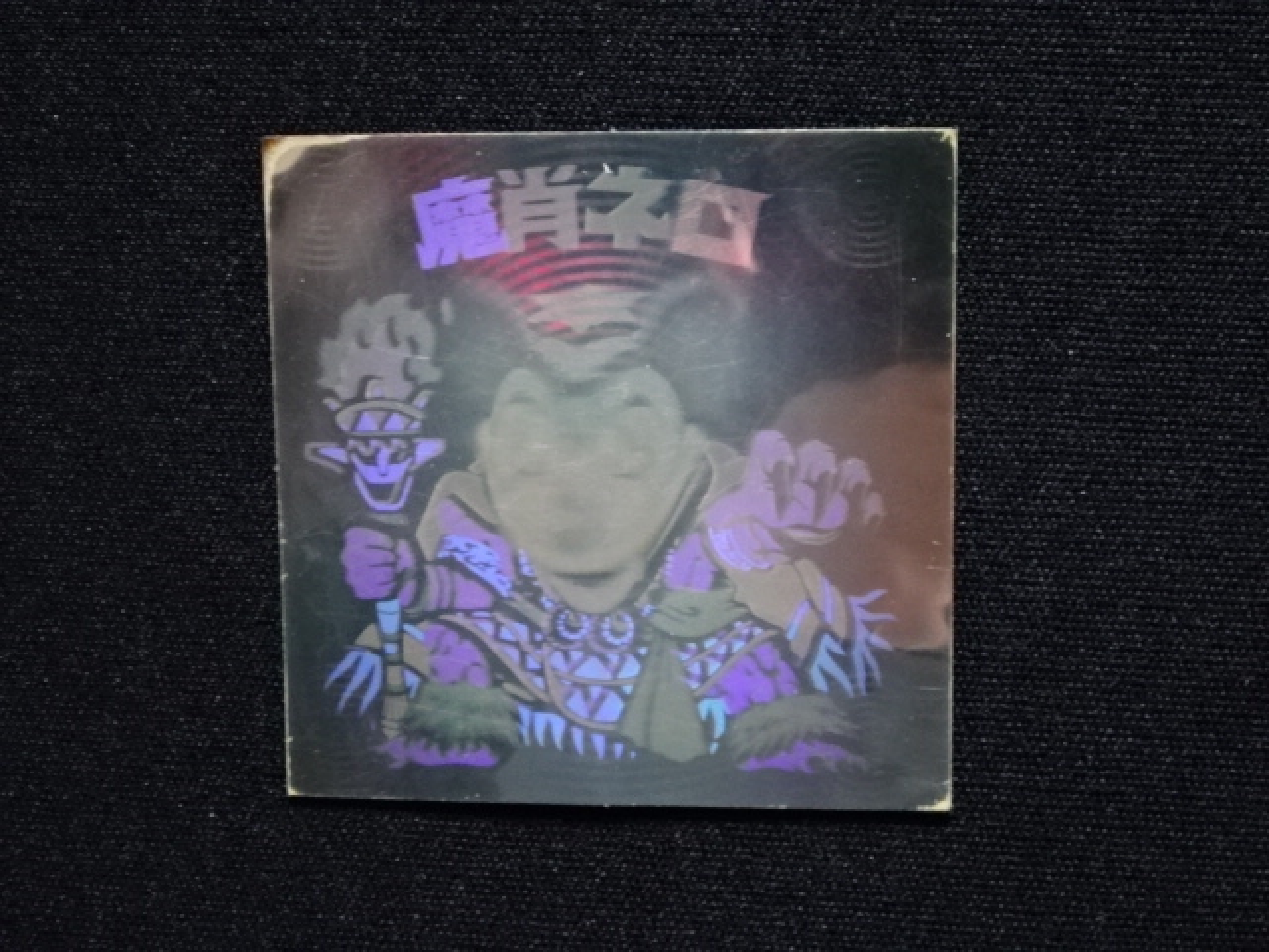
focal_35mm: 56
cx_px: 634
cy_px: 476
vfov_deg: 26.1
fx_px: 2053
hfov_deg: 34.3
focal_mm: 9.52
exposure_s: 1/8
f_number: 4.5
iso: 1000
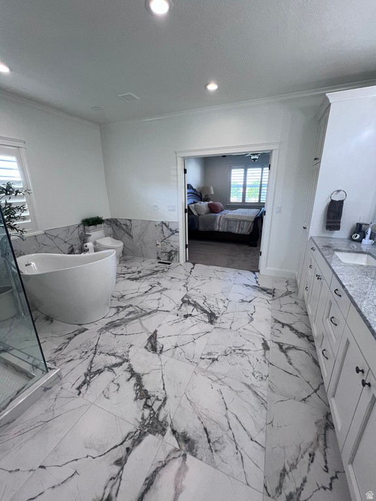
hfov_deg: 89.9
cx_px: 188
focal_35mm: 13
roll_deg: +0.6
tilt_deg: -16.9
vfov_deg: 106.2
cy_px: 250
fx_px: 188
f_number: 1.8
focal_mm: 1.57
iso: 100
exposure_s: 1/120
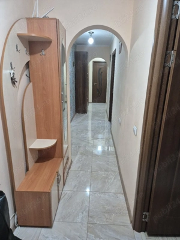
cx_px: 90
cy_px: 120
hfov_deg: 58.9
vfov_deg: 73.9
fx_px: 159
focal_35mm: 23
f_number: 1.8
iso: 640
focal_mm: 5.4
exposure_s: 1/100
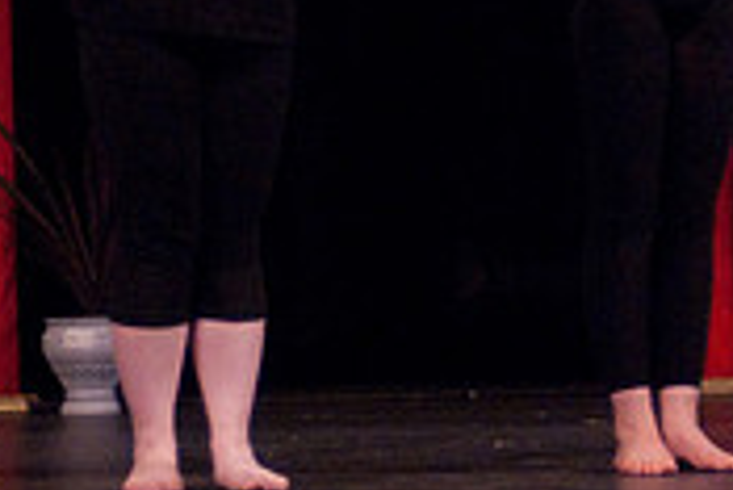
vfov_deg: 5.7
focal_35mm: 238
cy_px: -247
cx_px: 582
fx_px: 4850
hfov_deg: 8.6
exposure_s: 1/60
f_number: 2.8
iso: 1250
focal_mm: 48
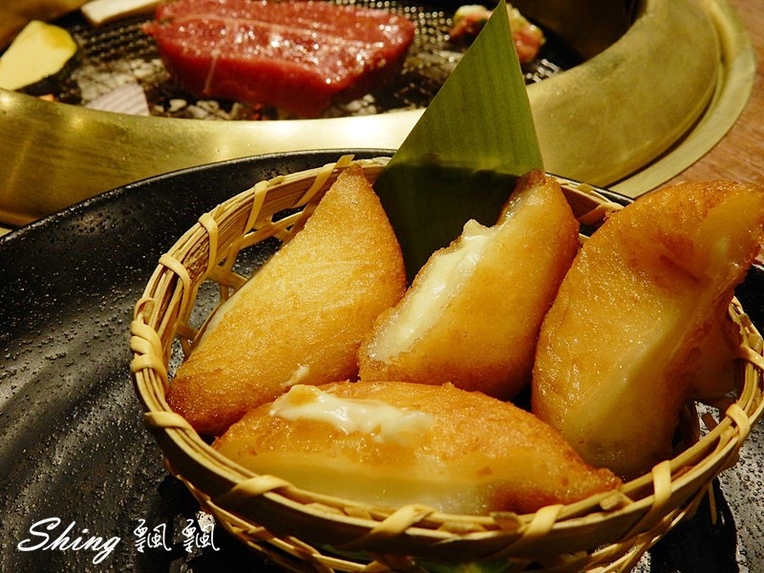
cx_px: 382
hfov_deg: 51.4
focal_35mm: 36
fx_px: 795
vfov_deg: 39.7
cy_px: 286
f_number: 4
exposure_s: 1/30
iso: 220
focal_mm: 6.4
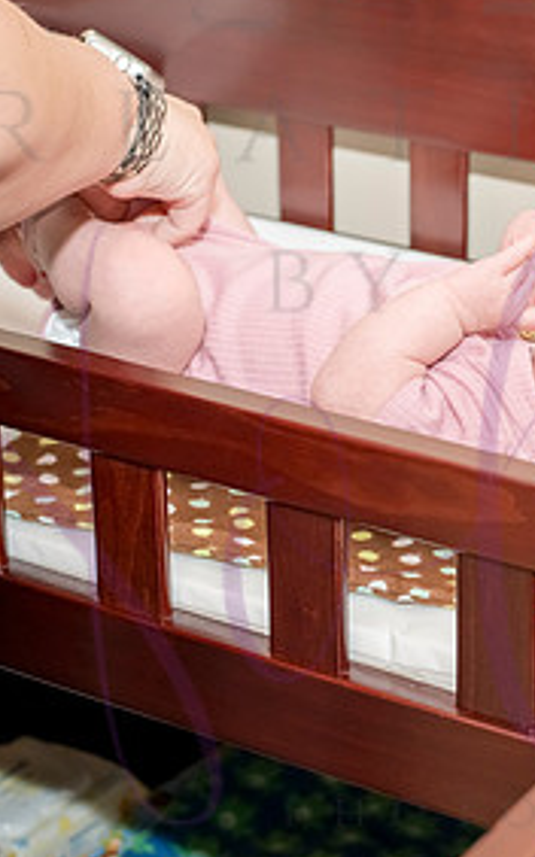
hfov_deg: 12.4
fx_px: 2452
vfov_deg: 19.8
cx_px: 392
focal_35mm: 105
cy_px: 275
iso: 800
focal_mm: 50
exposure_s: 1/250
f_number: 4
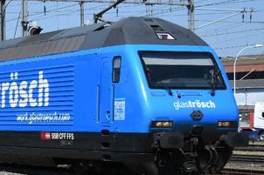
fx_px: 989
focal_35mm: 135
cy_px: 64
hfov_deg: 14.8
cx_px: -43
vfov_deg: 10.1
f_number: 5.6
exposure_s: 1/1250
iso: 200
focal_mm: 34
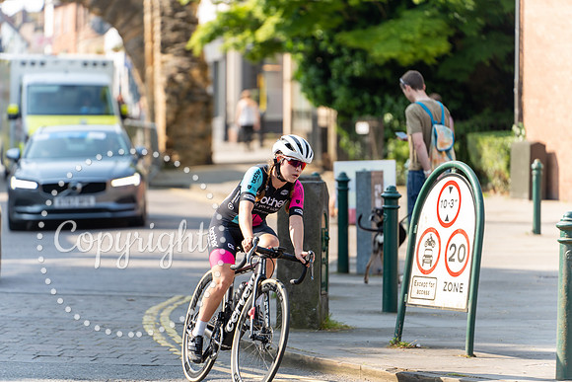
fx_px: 2861
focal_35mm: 180
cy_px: 191
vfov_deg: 7.6
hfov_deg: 11.4
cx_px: 286
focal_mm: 180
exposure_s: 1/640
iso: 200
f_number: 3.2
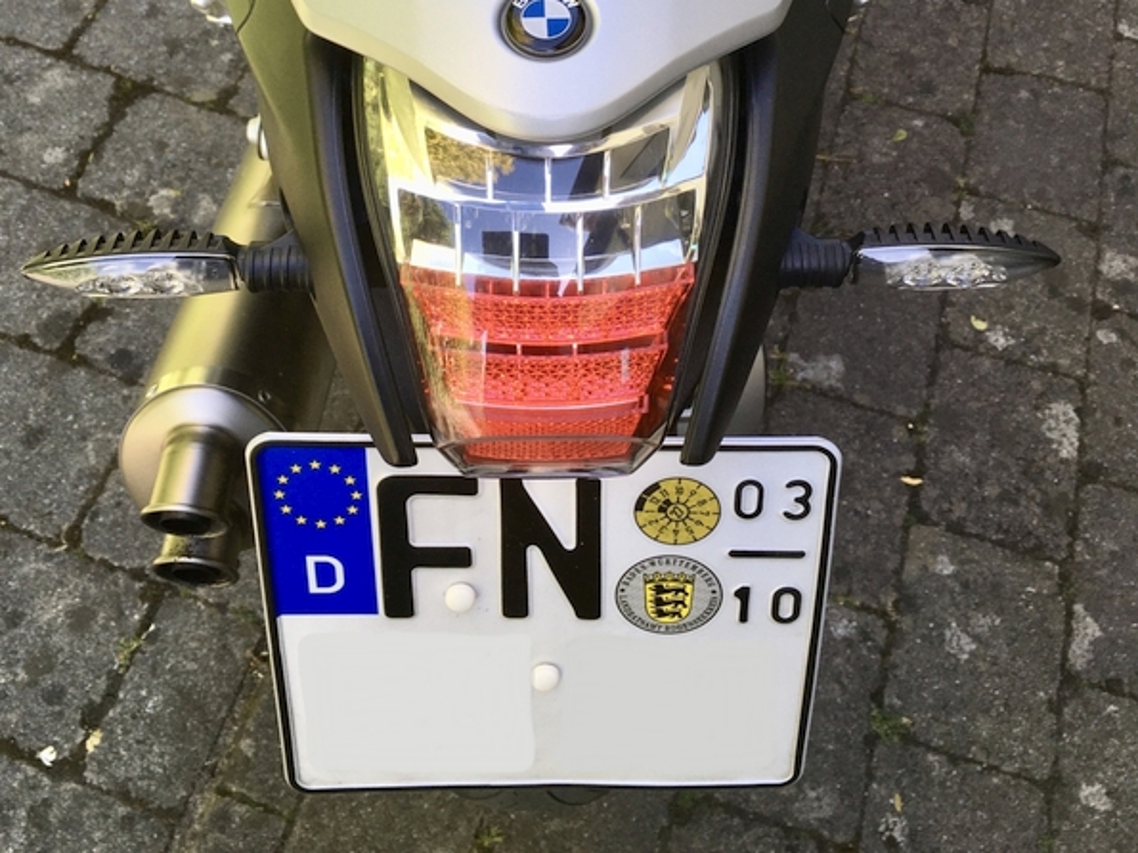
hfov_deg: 47.9
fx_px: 1282
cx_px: 566
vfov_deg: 35.1
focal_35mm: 39
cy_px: 115
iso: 25
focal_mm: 4.15
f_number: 2.2
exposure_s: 1/102
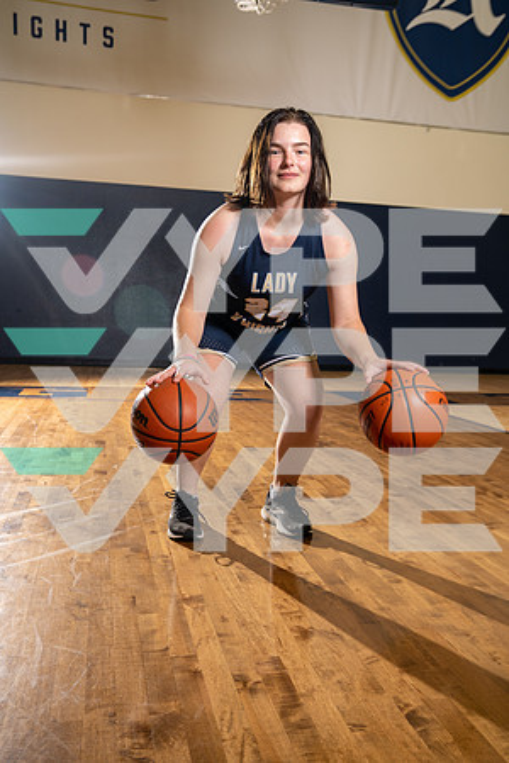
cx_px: 254
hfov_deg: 40.0
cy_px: 382
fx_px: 700
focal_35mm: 33
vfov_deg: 57.2
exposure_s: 1/250
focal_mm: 33
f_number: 4.5
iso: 640
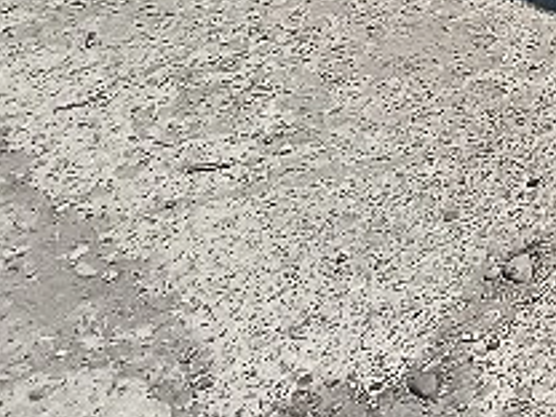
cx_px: 1176
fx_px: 1156
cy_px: -364
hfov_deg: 17.3
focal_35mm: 72
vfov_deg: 16.6
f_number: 2.2
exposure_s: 1/1667
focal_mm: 1.65
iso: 63
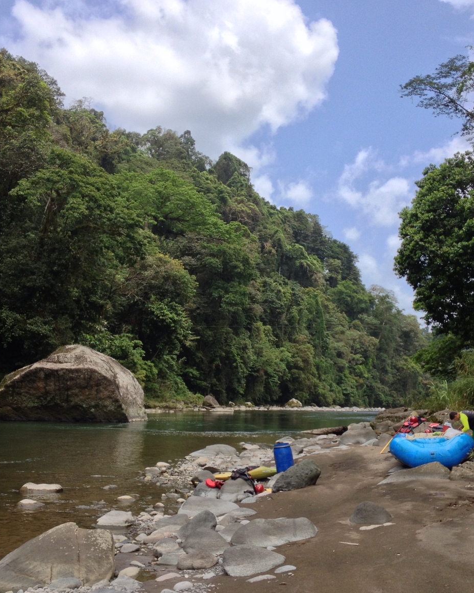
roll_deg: -0.7
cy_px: 297
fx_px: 824
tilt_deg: +3.3
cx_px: 245
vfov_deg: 39.5
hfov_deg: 32.1
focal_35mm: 47
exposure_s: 1/849
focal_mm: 4.28
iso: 50
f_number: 2.4
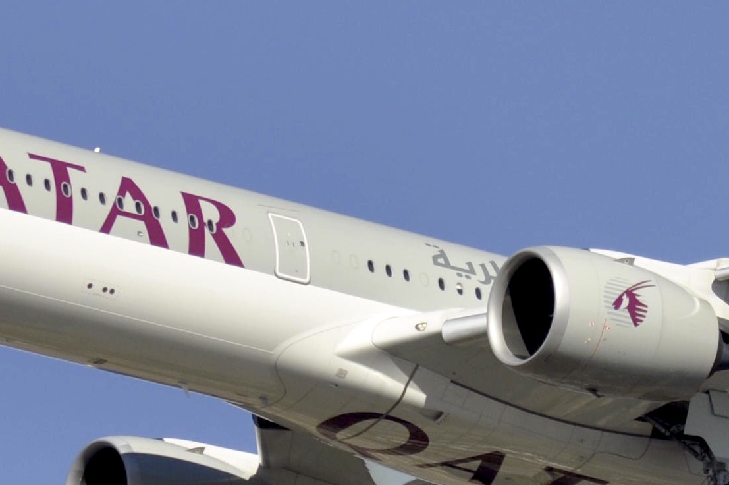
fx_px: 11309
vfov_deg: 2.5
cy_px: 374
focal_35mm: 559
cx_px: 637
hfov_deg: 3.7
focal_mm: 116
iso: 200
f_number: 6.3
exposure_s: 1/1600
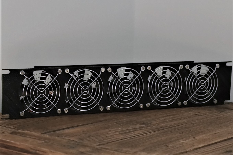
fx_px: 155
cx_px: 116
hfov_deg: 73.7
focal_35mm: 24
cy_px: 78
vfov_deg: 53.1
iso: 100
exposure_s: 1/80
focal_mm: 16
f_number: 2.4
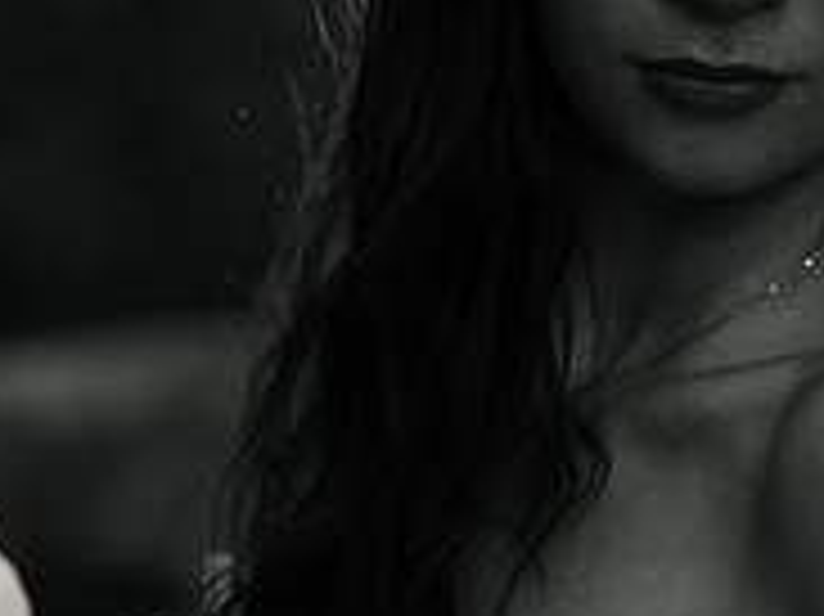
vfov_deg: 4.4
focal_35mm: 336
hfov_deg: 5.9
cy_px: 470
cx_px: 54
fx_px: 7993
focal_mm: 98
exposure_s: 1/160
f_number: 2.8
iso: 640
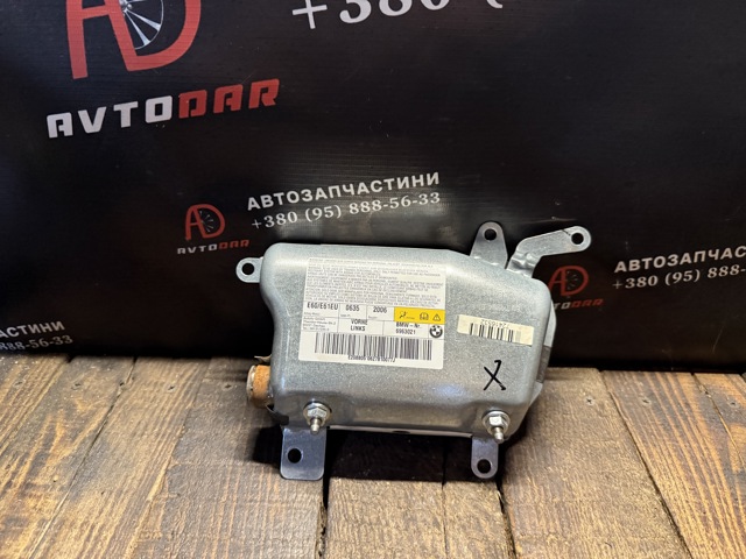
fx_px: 517
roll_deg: -1.6
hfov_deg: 71.6
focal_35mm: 24
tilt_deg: -30.9
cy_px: 280
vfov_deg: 56.8
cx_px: 373
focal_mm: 6.76
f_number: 1.78
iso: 640
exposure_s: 1/50
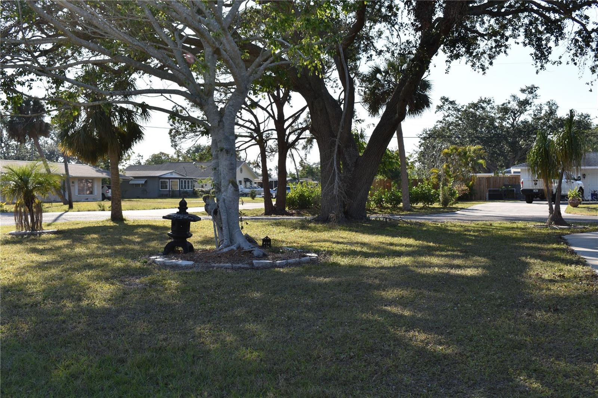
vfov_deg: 30.8
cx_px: 299
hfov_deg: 45.0
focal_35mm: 44
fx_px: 722
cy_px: 199
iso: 125
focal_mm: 29
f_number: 8
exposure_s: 1/250
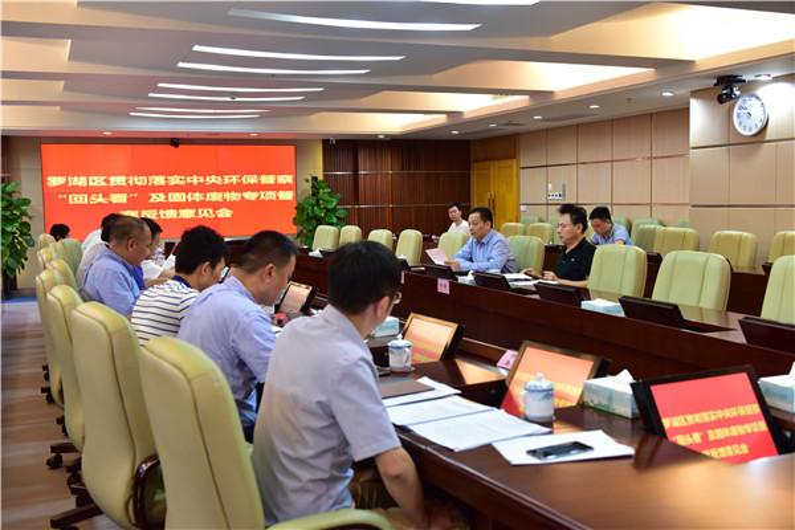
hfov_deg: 50.7
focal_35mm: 38
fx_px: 839
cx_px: 398
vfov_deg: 35.1
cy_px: 265
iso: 1000
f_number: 3.5
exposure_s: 1/50
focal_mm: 38
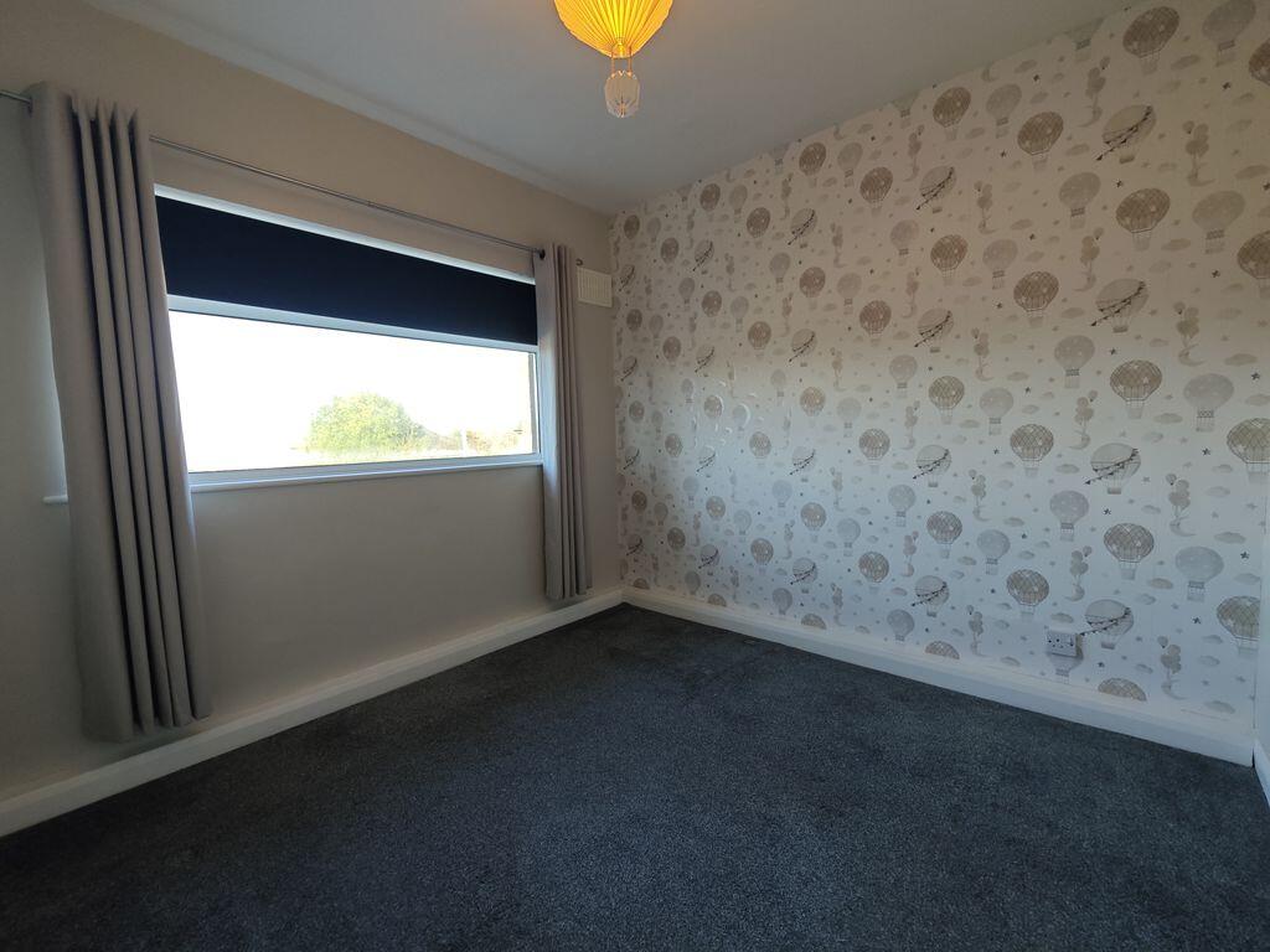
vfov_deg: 94.5
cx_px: 635
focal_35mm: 12
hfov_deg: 110.5
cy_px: 476
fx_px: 440
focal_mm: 2.03
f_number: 1.8
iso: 50
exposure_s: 1/224
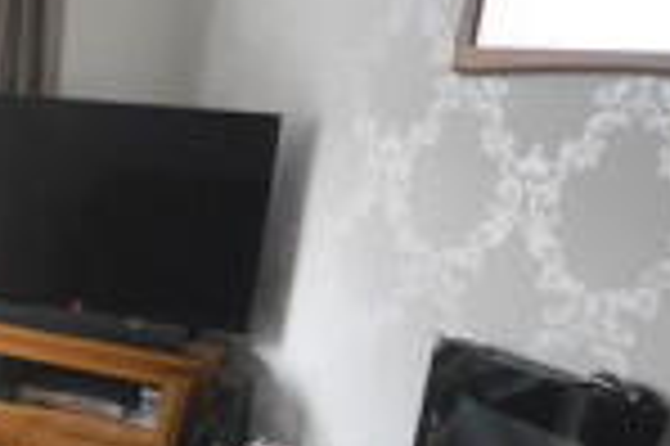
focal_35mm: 66
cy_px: 478
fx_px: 1227
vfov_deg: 19.8
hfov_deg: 26.5
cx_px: -171
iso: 2200
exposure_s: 1/60
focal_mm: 10
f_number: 4
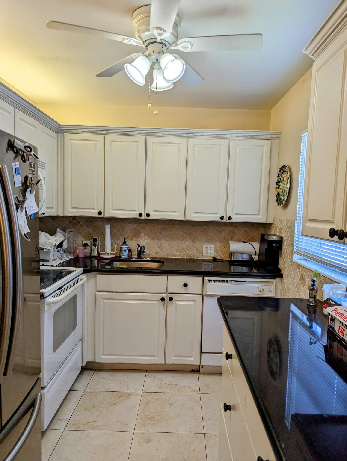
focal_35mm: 24
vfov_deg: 71.5
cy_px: 230
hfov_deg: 56.9
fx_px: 320
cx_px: 174
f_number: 1.85
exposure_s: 1/120
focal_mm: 6.81
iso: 47
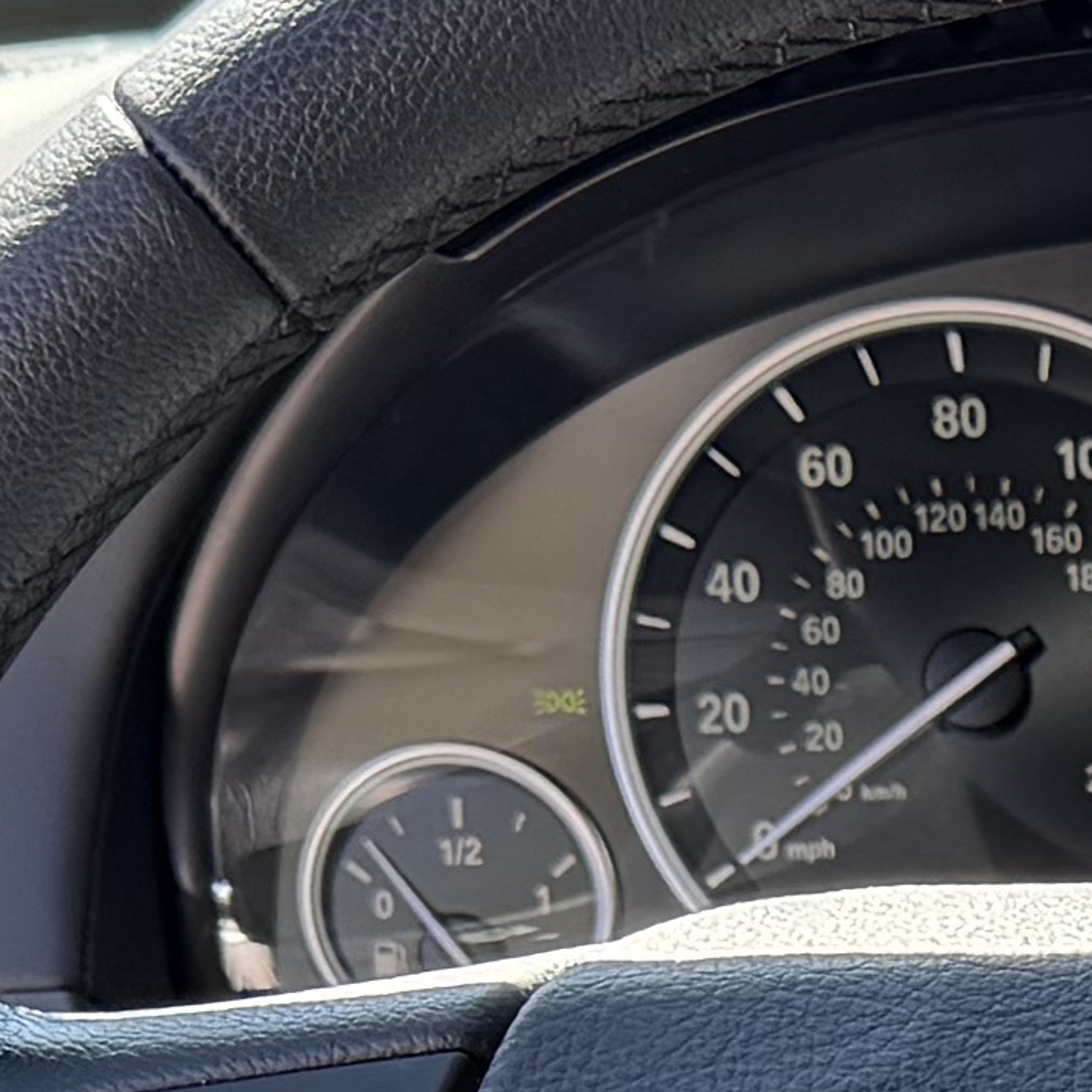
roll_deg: +1.4
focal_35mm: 169
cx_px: 1953
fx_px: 6032
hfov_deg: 9.8
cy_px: 1945
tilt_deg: -22.6
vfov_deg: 9.8
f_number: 1.78
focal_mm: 6.76
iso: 100
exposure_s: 1/350
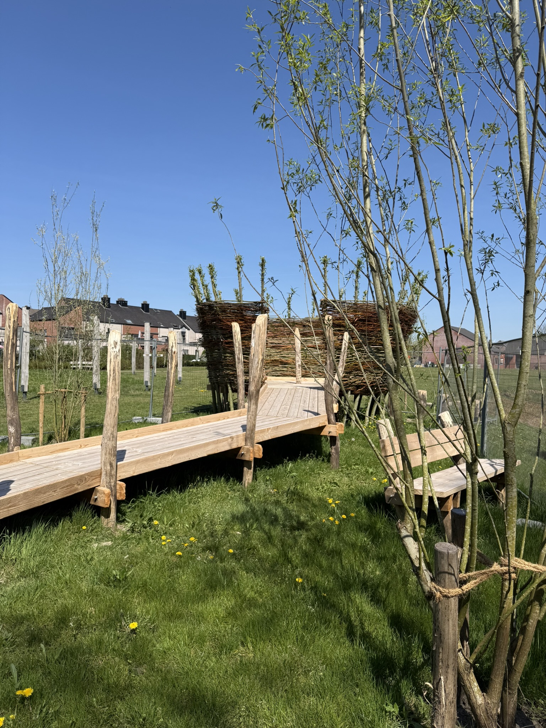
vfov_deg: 71.6
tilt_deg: +1.2
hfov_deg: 56.8
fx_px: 505
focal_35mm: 24
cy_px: 364
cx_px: 273
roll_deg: -1.6
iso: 80
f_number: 1.78
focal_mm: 6.76
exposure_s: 1/5319
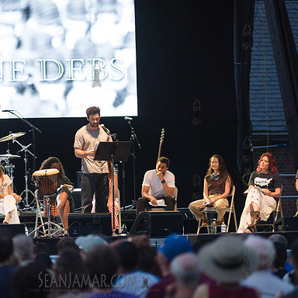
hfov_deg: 6.8
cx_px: 96
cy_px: 149
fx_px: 2503
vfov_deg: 6.8
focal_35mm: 257
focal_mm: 200
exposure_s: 1/320
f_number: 2.8
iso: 1600
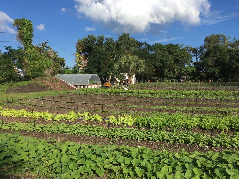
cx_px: 120
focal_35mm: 29
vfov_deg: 48.2
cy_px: 90
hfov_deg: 61.7
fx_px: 200
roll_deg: +0.6
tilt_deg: -3.9
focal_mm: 4.15
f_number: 2.2
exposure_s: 1/1709
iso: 25
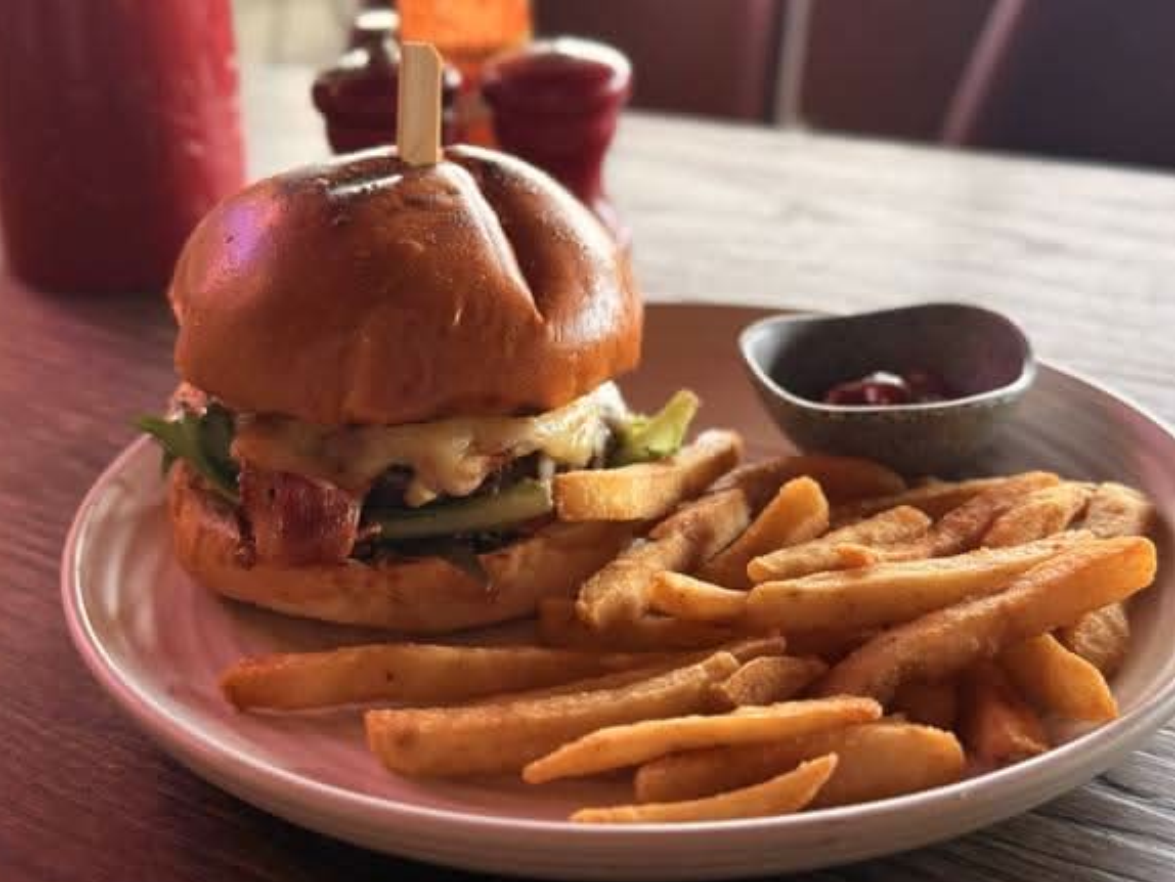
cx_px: 577
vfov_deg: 29.7
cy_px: 448
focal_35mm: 49
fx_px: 1664
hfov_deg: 38.9
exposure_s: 1/82
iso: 100
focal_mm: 6.76
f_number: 1.78
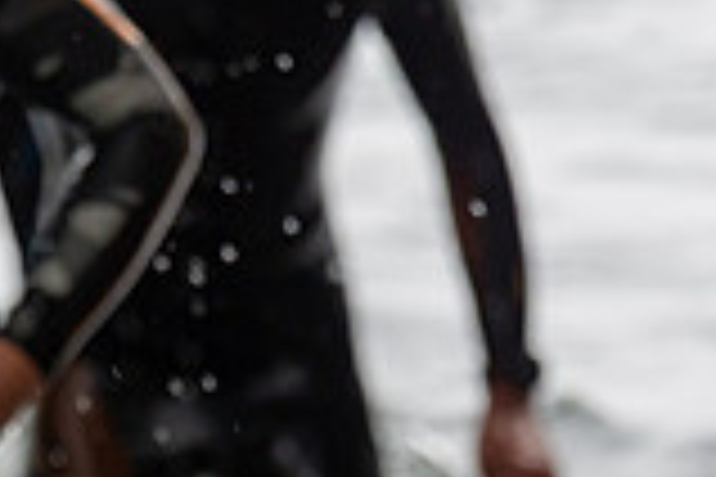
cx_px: -571
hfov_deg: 2.6
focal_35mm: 792
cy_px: -152
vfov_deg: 1.7
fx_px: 15751
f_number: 3.2
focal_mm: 138
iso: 320
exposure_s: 1/400
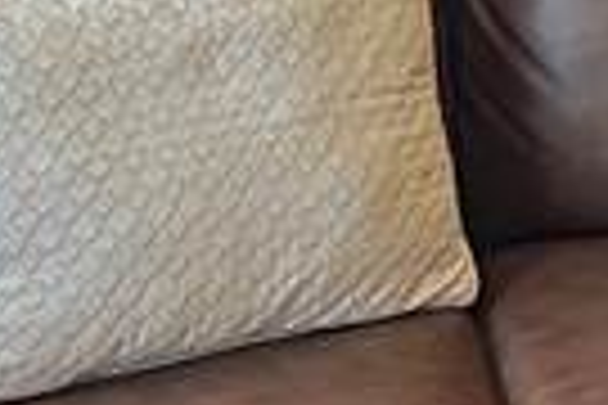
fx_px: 3462
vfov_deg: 6.5
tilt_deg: -14.5
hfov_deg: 9.7
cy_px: -441
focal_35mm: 205
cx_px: 905
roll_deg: -0.3
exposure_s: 1/60
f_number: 1.5
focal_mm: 5.7
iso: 100
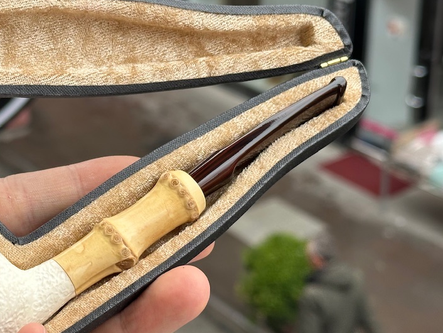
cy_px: 149
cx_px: 122
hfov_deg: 22.3
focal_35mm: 87
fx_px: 1114
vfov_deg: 17.0
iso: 64
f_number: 1.78
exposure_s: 1/480
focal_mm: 6.86
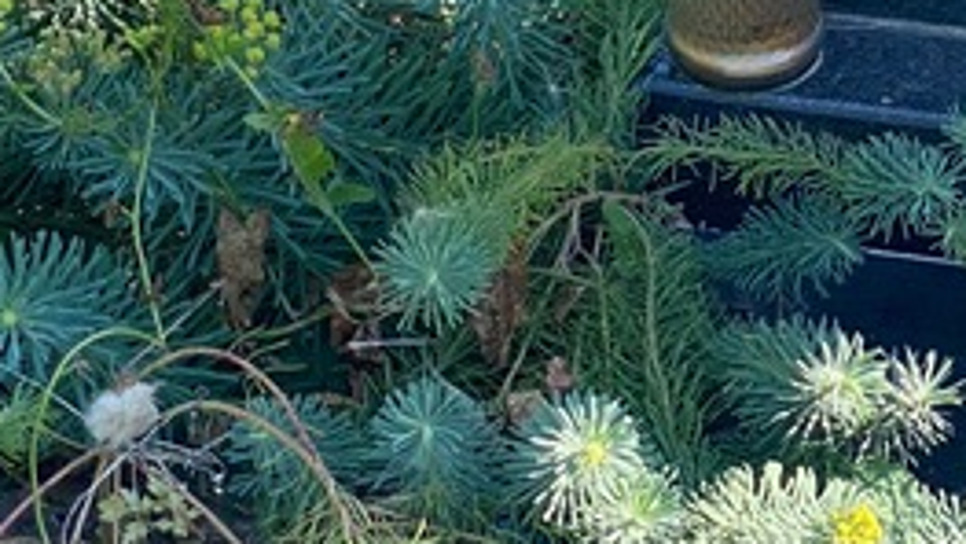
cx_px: 1330
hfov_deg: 12.1
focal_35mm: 172
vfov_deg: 6.9
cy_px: -434
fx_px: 4406
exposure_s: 1/227
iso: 20
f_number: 2
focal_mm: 6
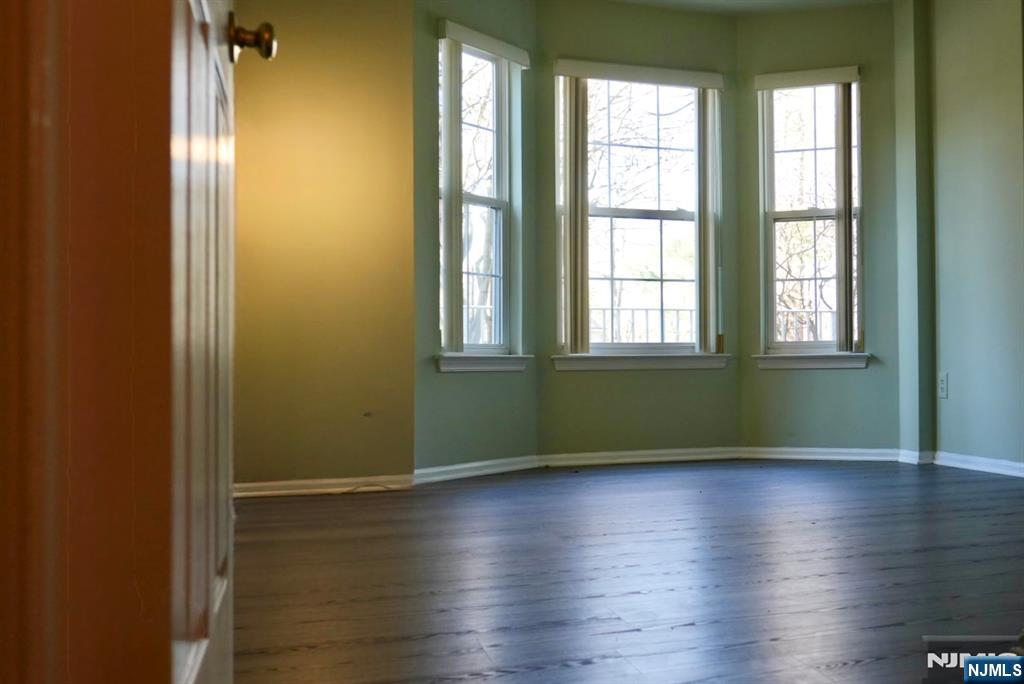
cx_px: 512
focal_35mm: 36
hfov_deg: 53.1
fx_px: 1025
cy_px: 342
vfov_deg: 36.9
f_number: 4
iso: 1000
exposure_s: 1/160
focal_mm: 24
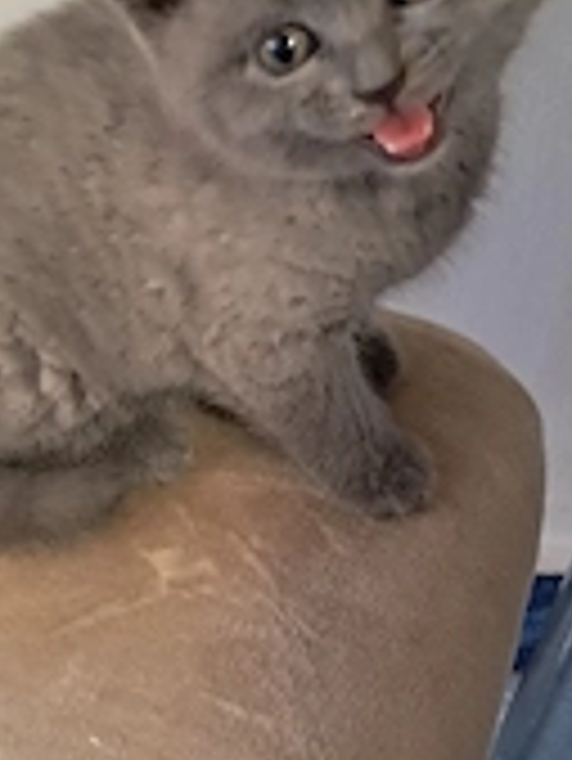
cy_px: 513
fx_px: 1408
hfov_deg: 23.0
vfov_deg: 30.0
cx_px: 261
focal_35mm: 64
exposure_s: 1/30
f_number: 1.8
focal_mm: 4
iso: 640
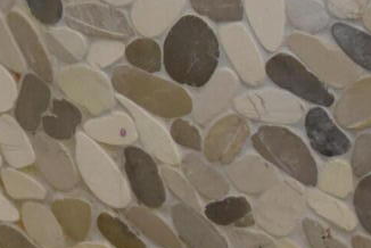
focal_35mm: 239
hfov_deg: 8.5
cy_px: 20
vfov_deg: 5.8
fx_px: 2465
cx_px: -73
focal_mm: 26
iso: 800
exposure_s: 1/100
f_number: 5
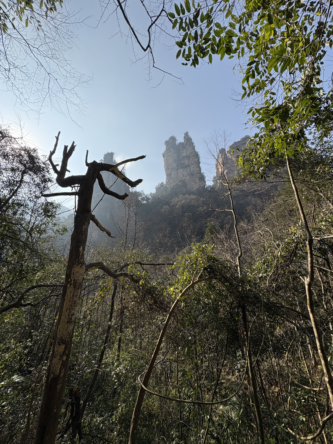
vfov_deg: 102.1
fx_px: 180
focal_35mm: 14
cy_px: 222
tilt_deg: +19.7
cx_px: 166
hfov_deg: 85.7
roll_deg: -0.9
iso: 64
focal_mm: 2.22
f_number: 2.2
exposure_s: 1/1637
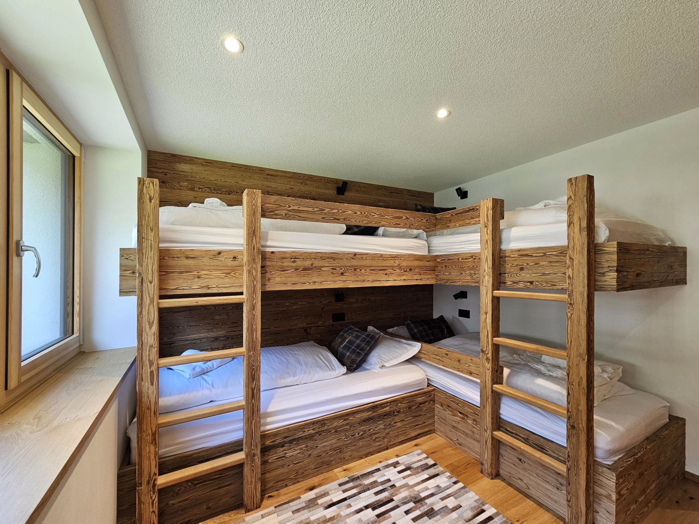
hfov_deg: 106.2
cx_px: 350
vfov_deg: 89.9
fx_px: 263
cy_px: 262
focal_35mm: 13
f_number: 2.2
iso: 80
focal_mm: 2.2
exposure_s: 1/50
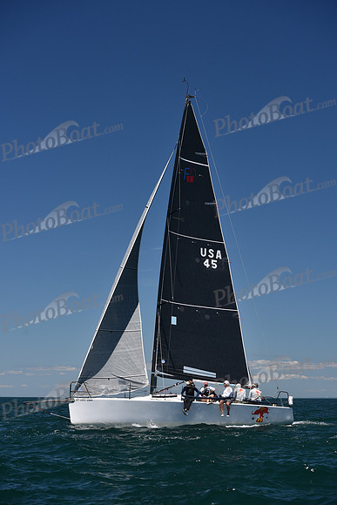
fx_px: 982
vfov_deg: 28.8
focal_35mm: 70
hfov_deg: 19.5
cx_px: 168
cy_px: 252
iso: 250
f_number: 5.6
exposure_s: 1/800
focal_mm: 70
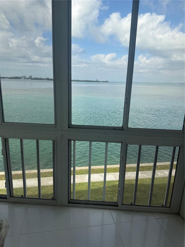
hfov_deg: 56.8
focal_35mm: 24
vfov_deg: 71.6
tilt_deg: -13.4
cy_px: 124
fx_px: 171
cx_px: 92
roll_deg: -1.4
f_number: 1.78
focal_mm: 6.76
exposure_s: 1/3953
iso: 80
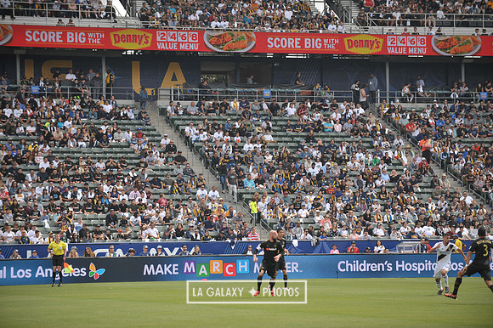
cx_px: 246
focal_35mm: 155
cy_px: 164
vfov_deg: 8.8
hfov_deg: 13.3
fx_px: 2121
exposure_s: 1/2500
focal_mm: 155
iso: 320
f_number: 3.5
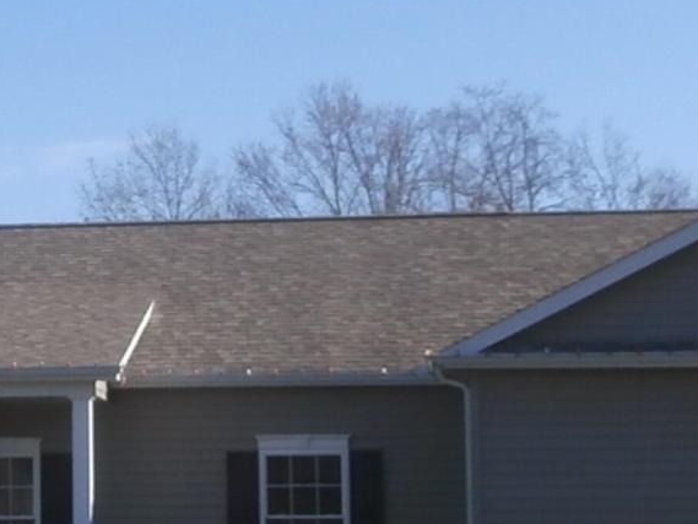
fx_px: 2723
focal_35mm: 135
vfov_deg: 11.0
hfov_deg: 14.2
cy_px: 185
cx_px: -102
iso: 100
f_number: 3.5
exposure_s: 1/800
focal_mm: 5.36
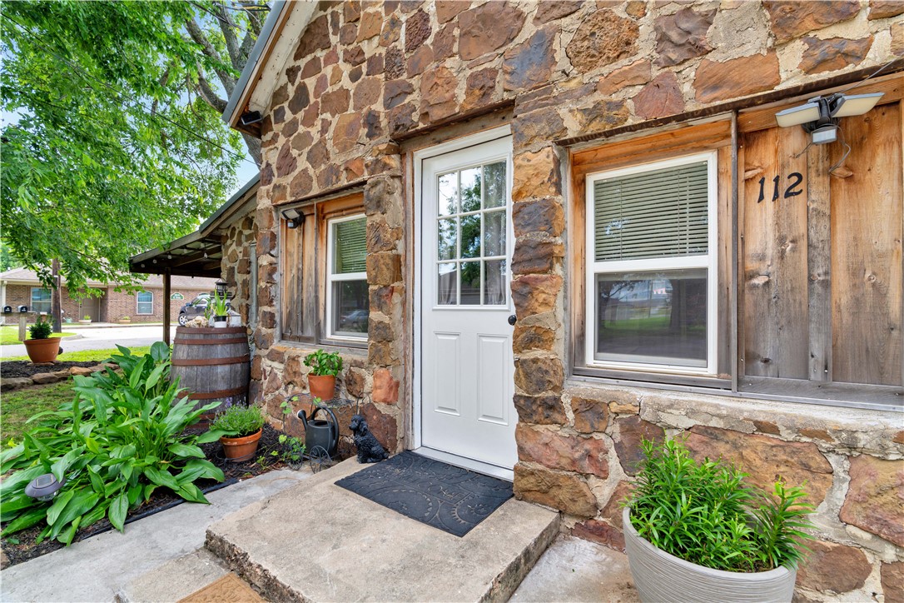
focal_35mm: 16
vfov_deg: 73.7
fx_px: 402
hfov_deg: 96.7
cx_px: 452
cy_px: 302
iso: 125
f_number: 7.1
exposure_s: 1/30
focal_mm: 16
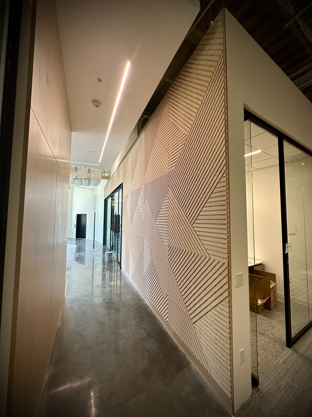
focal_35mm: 14
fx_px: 168
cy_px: 208
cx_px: 156
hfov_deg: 85.7
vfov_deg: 102.1
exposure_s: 1/120
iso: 160
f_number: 2.2
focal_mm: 2.22
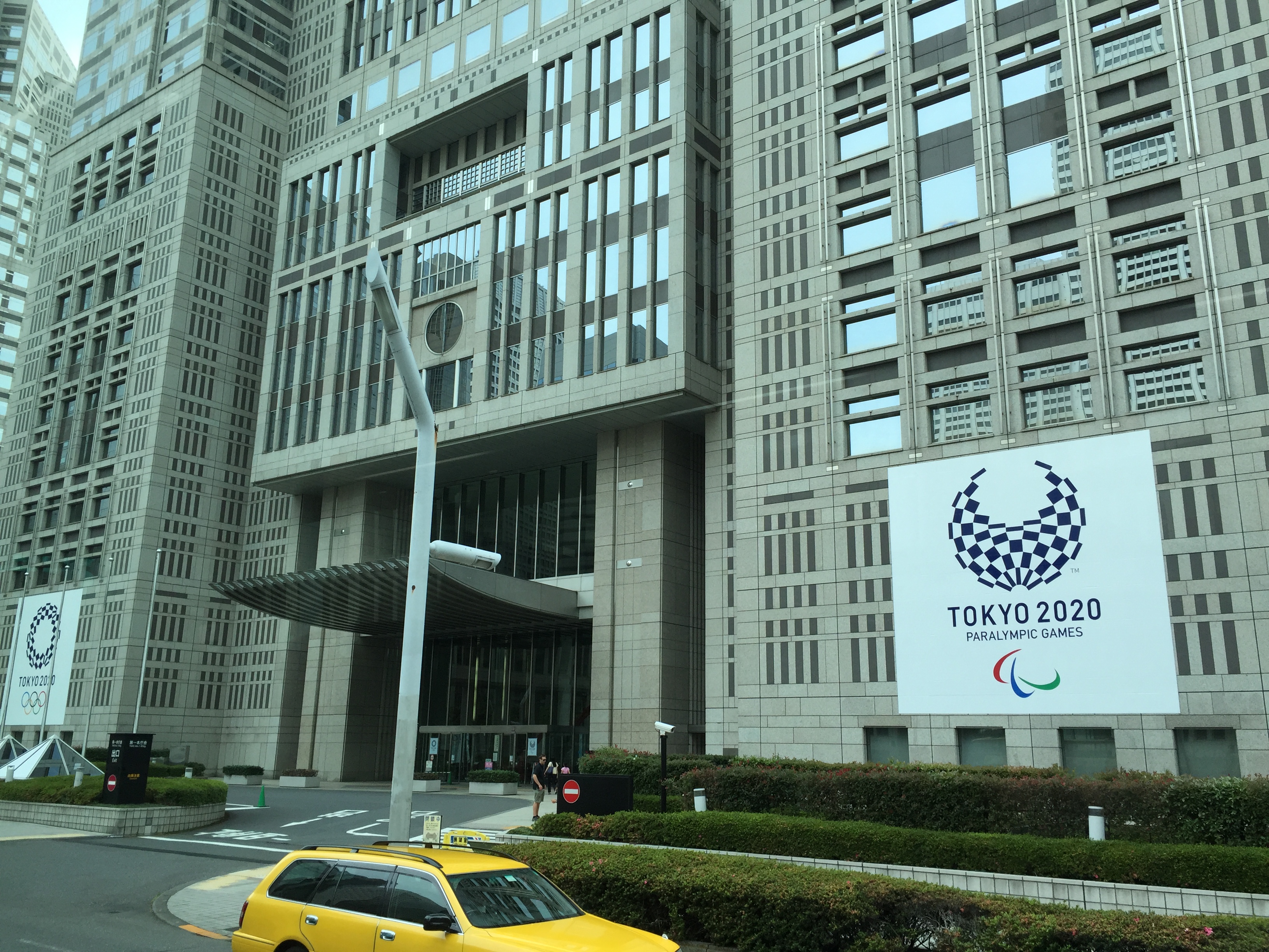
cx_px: 634
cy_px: 476
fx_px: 1063
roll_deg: -2.3
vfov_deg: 48.2
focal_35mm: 29
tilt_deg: +15.4
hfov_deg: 61.7
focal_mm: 4.15
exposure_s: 1/377
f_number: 2.2
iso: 32
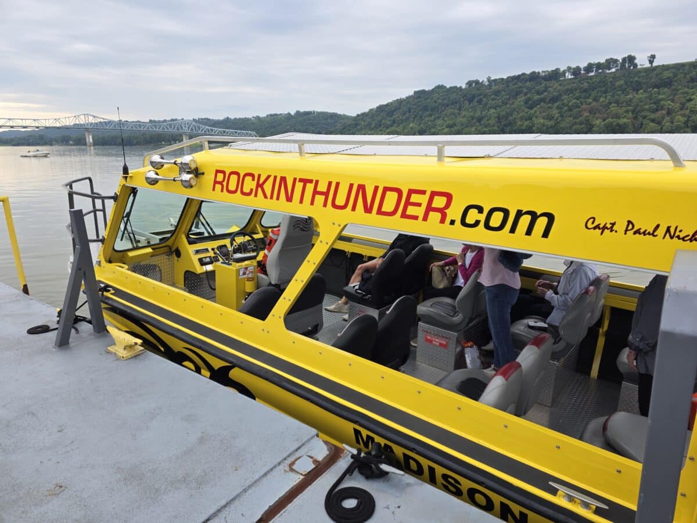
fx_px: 463
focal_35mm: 23
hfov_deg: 73.9
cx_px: 348
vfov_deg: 58.9
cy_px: 262
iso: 80
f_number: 1.7
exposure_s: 1/1930
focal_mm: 6.3
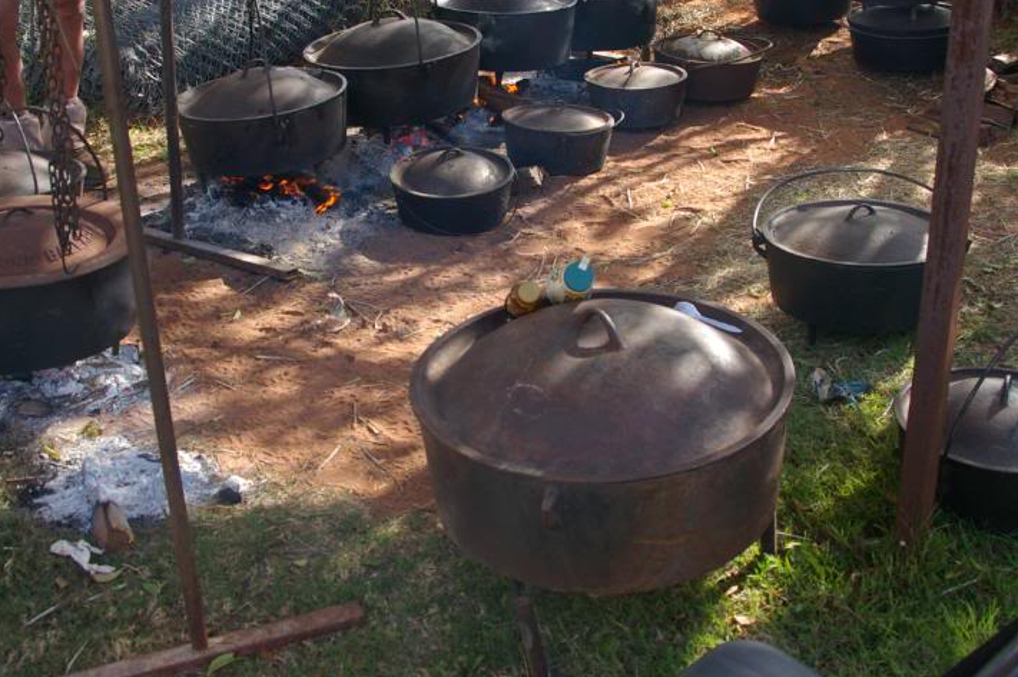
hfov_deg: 39.8
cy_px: 191
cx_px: 472
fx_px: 1405
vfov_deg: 26.8
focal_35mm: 50
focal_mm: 23
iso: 200
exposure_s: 1/125
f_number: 6.7
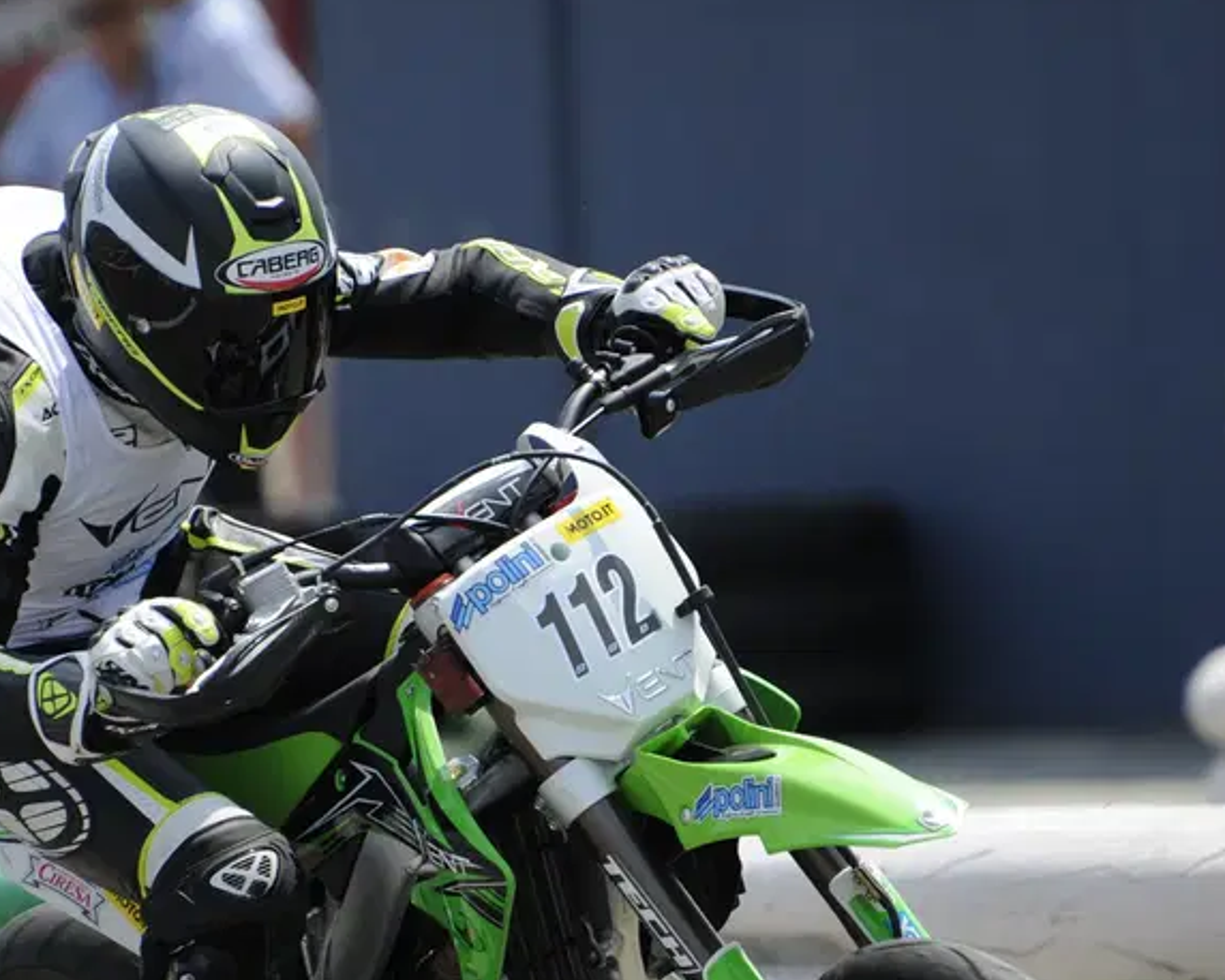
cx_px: 306
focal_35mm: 551
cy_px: 654
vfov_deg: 2.8
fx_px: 19983
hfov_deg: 3.5
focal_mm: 280
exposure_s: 1/1250
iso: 200
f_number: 4
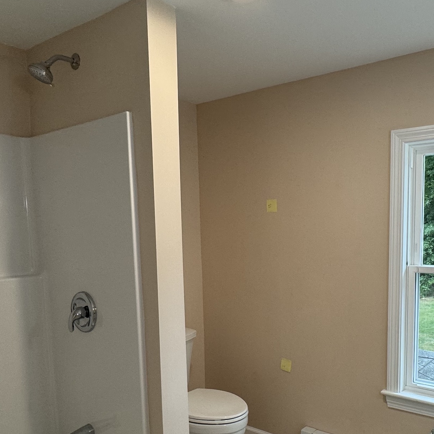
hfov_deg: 51.4
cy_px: 271
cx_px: 296
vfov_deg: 52.0
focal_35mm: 31
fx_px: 440
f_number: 2.2
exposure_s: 1/120
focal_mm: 2.22
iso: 125
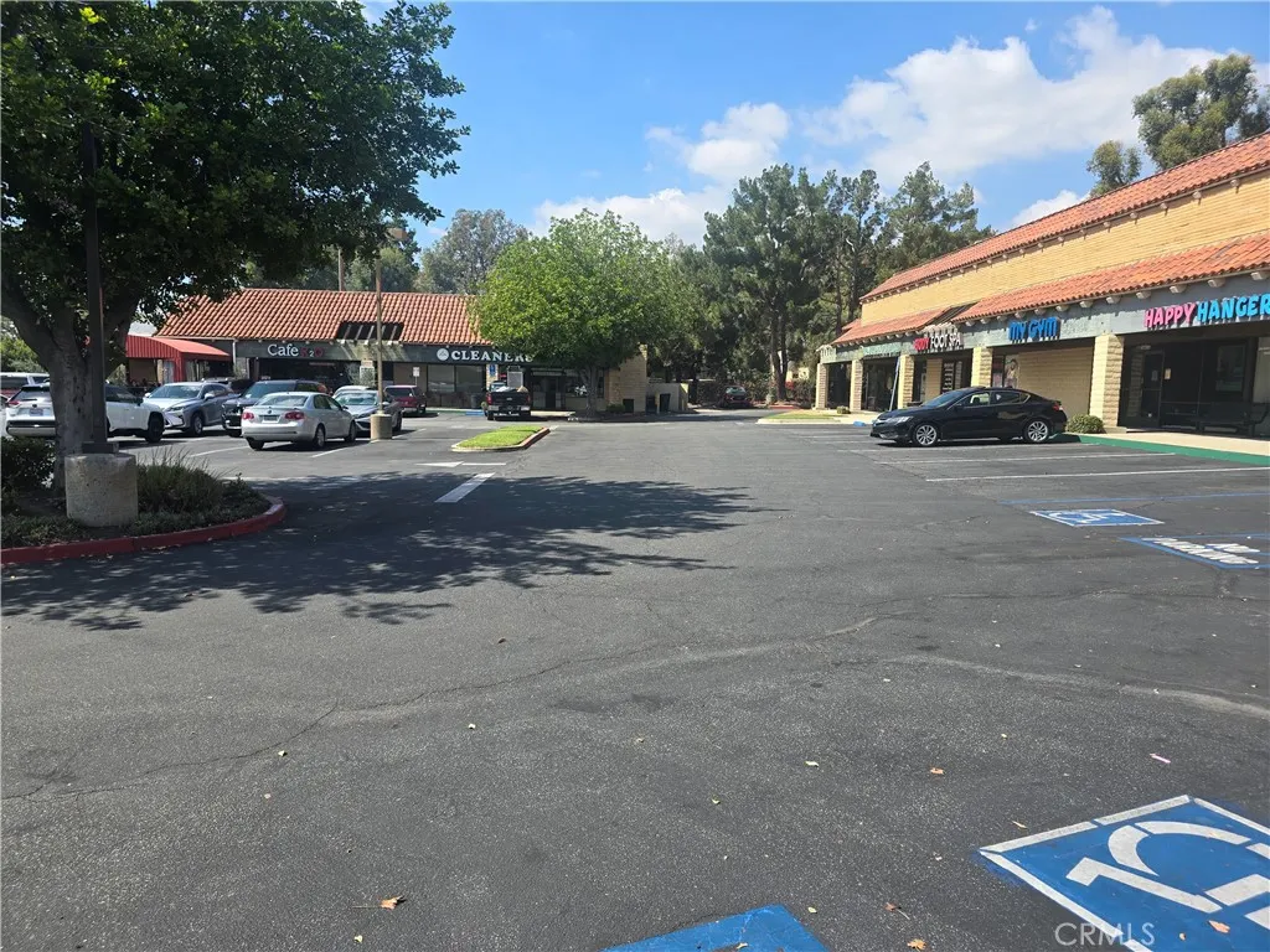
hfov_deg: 73.9
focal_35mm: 23
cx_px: 635
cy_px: 476
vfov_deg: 58.9
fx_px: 844
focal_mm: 6.3
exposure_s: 1/533
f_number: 1.7
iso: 12
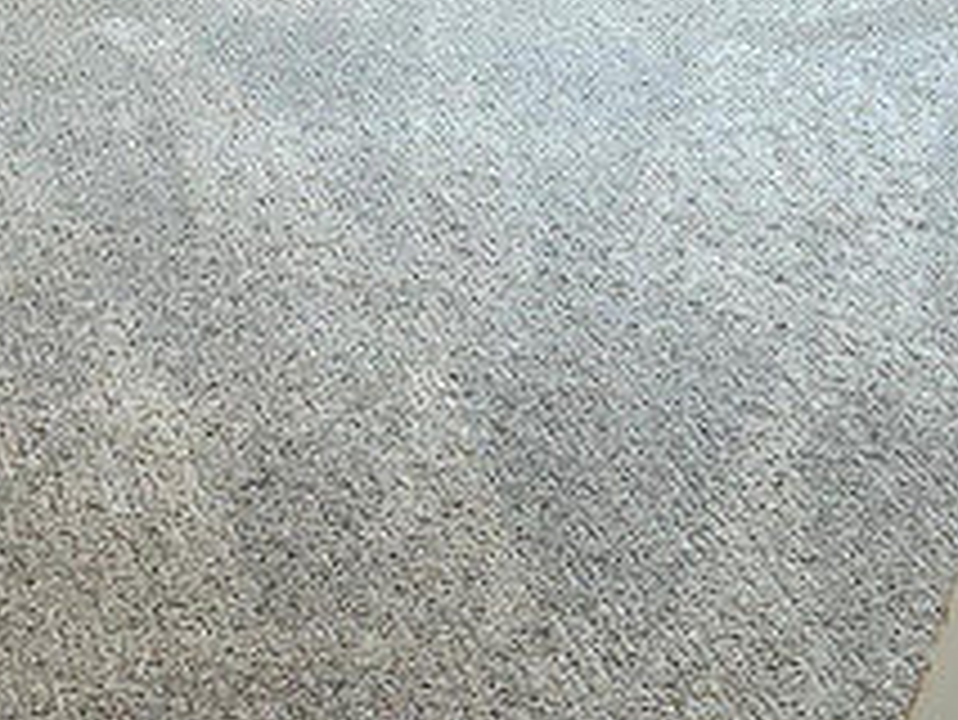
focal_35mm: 58
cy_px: 358
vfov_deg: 25.3
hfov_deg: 32.2
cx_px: 173
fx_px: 1606
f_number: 2.2
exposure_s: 1/123
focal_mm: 4.2
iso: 32
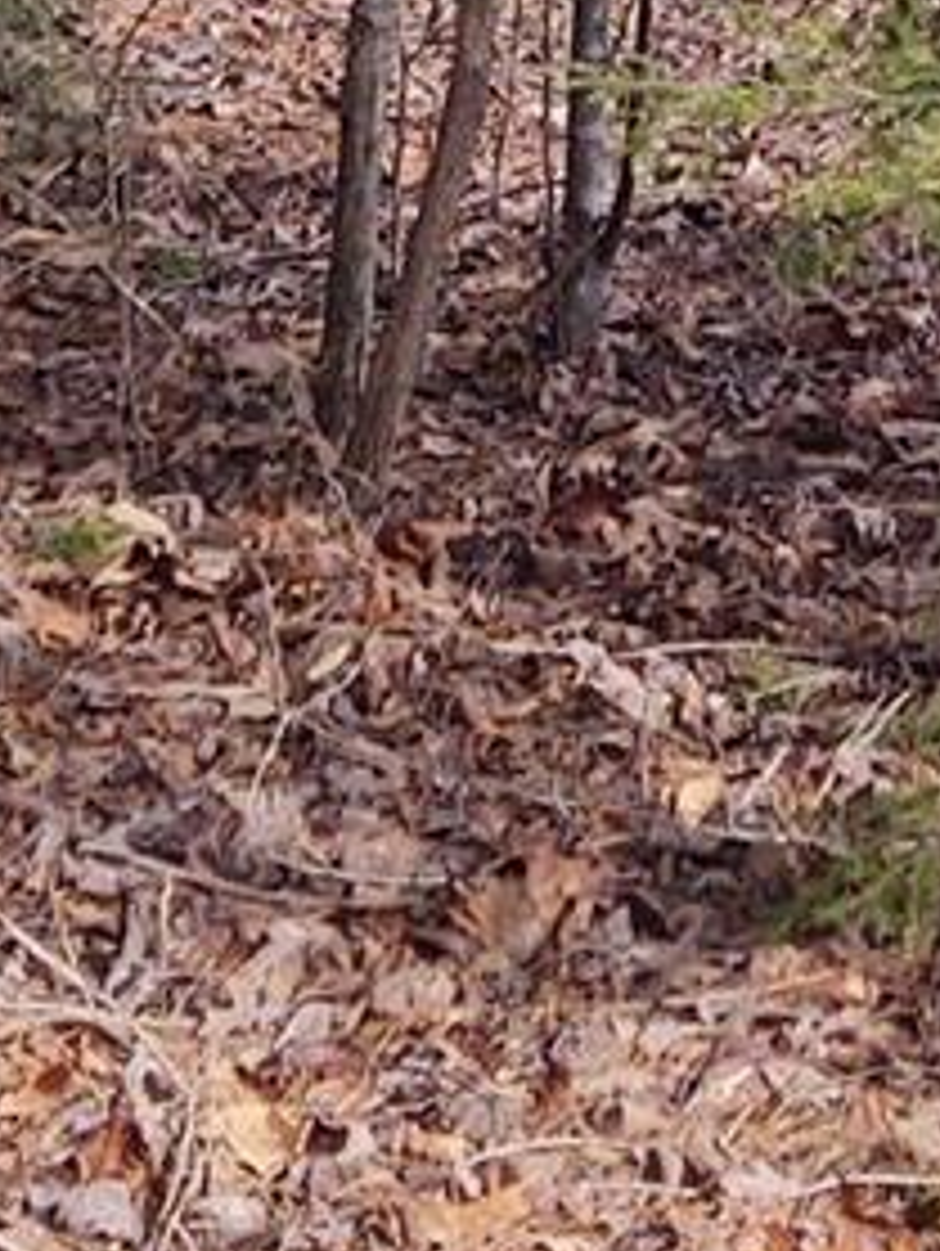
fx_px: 5387
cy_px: -994
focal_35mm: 149
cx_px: 989
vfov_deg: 12.2
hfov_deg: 9.9
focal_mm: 4.75
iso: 100
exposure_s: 1/1561
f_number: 1.7
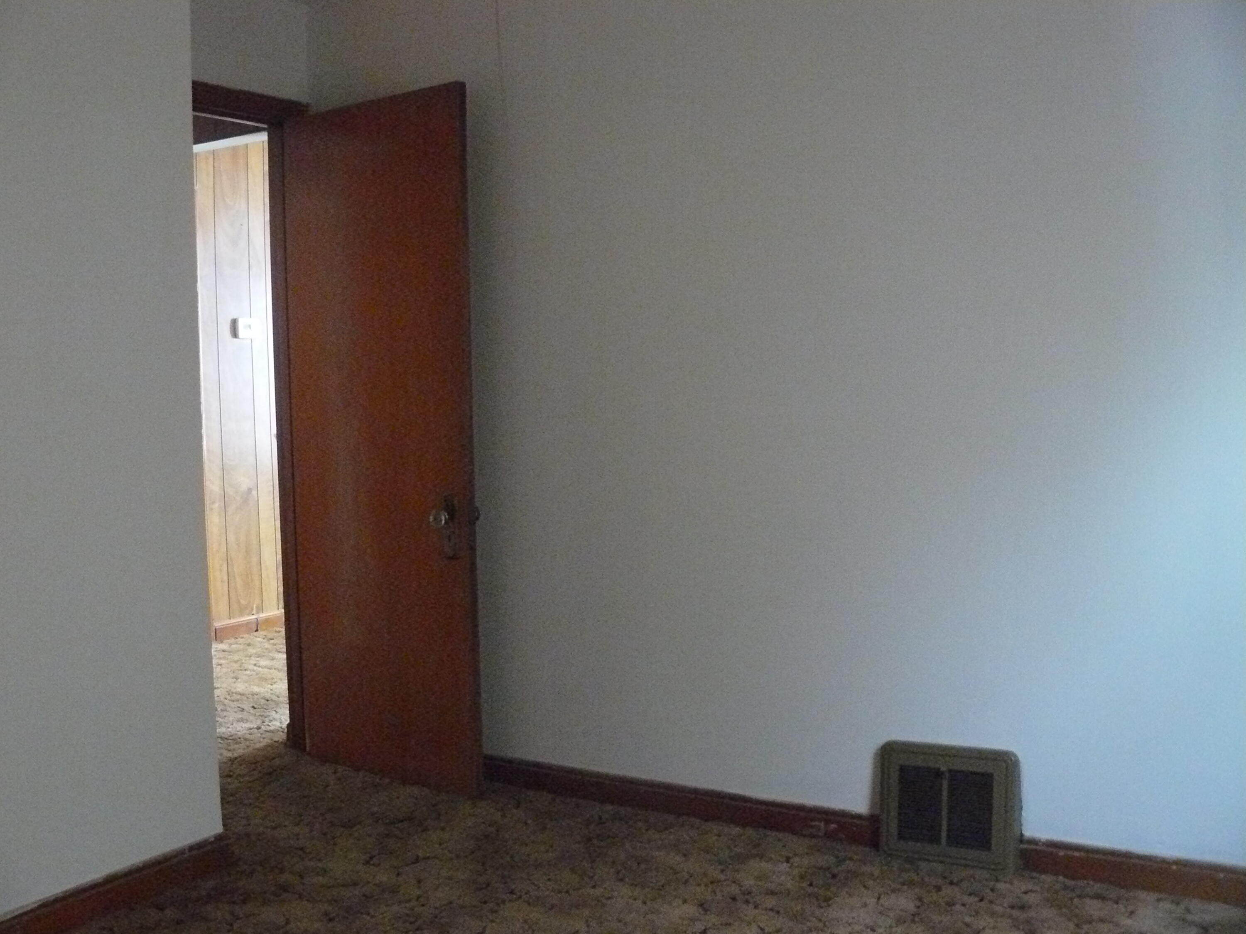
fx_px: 1296
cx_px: 623
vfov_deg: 39.7
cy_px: 467
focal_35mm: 36
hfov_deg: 51.4
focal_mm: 6
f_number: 2.8
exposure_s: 1/13
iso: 800
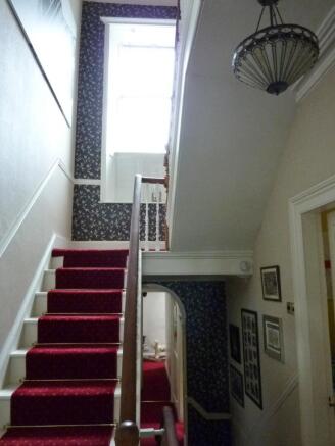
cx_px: 168
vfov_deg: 69.4
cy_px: 223
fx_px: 322
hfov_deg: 54.9
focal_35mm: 25
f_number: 3.3
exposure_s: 1/25
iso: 400
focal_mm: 4.1
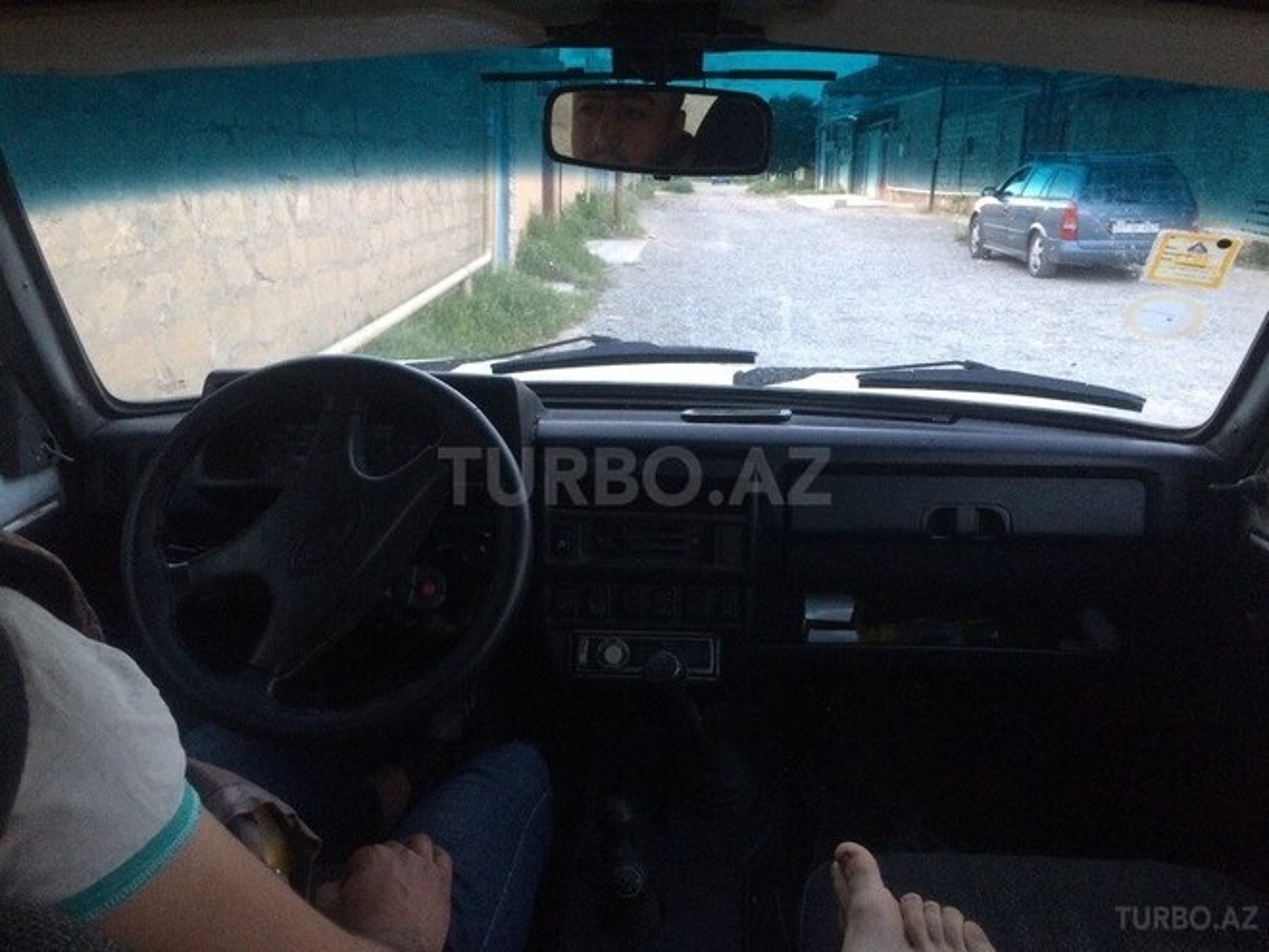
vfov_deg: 48.2
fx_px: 1063
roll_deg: -0.8
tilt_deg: -14.2
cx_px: 634
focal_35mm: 29
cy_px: 476
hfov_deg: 61.7
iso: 320
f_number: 2.2
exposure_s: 1/33
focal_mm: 4.15
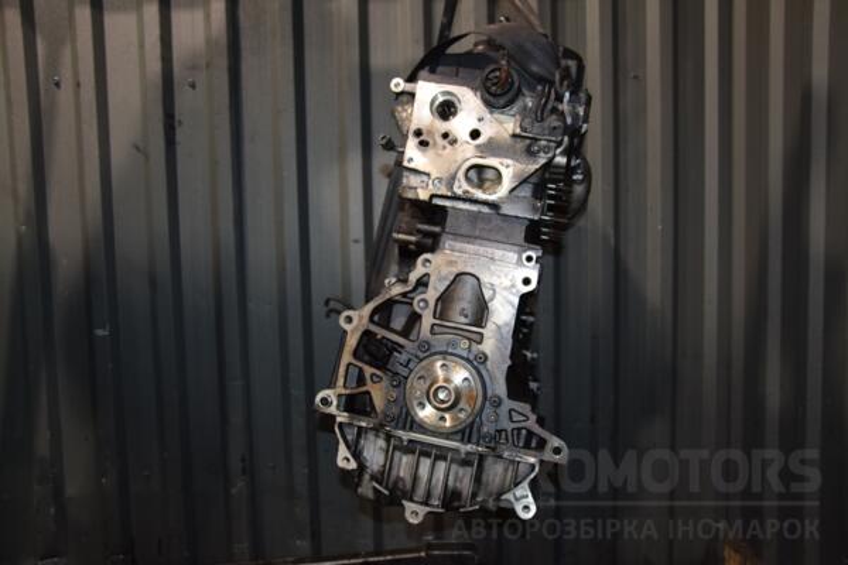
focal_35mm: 33
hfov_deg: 57.2
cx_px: 424
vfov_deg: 40.0
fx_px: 777
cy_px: 282
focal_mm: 22
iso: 800
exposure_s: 1/60
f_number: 5
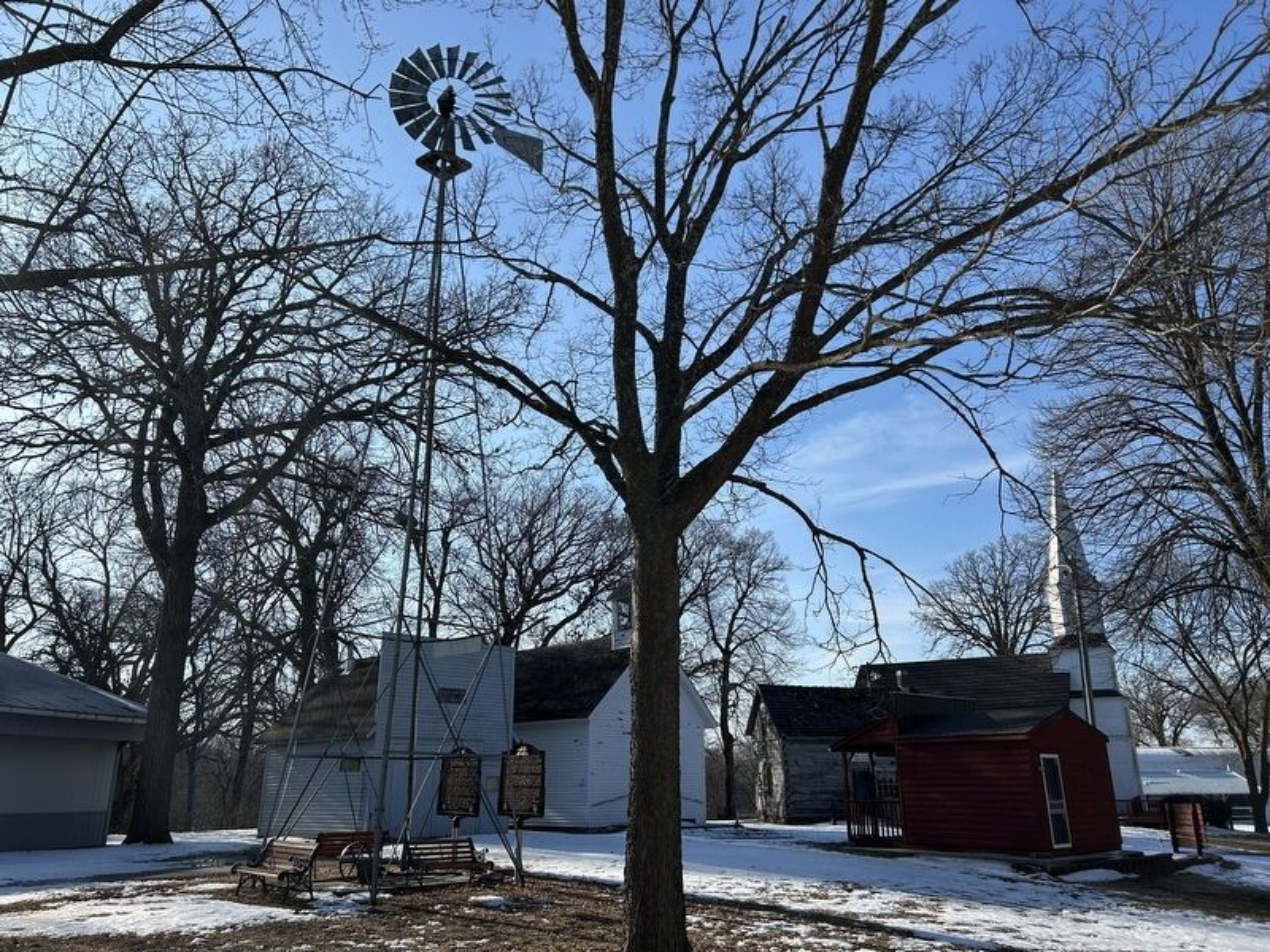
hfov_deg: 67.3
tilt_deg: +18.1
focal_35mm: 26
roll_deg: +0.3
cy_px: 476
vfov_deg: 53.1
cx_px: 635
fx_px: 954
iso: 50
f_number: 1.5
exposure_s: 1/3460
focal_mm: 5.7
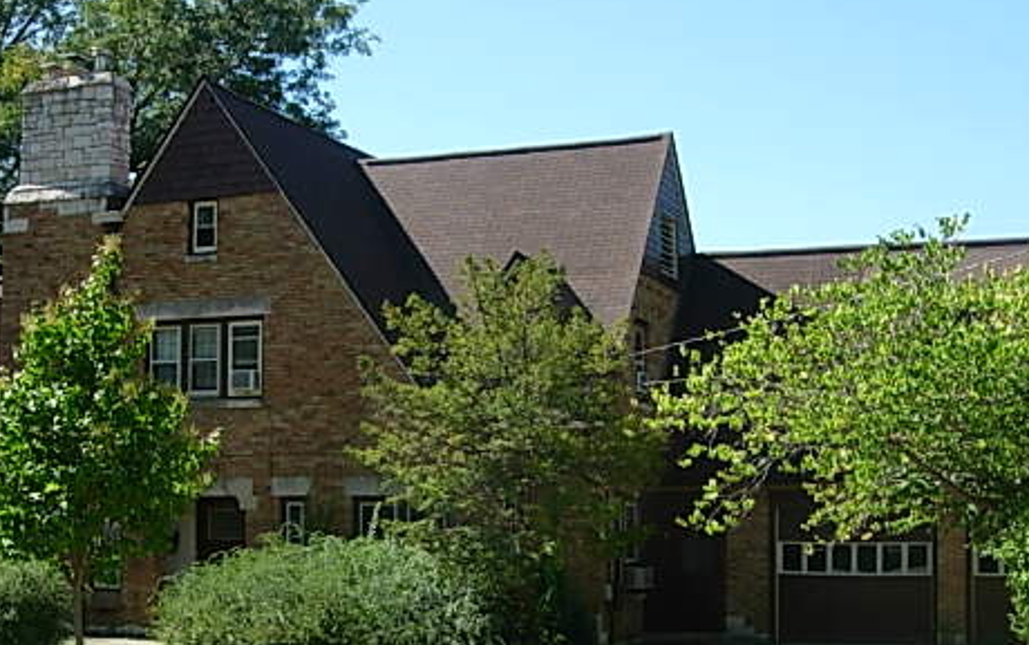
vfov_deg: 23.0
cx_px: 503
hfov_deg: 36.3
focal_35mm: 56
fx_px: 1571
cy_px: 450
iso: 79
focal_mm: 7.8
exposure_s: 1/332
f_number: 4.8
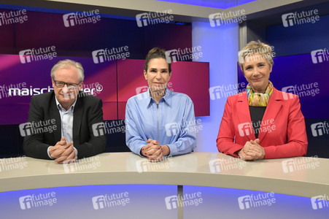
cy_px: 110
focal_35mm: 31
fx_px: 283
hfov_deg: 60.3
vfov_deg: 42.3
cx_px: 164
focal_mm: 31
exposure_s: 1/200
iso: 2000
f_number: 7.1
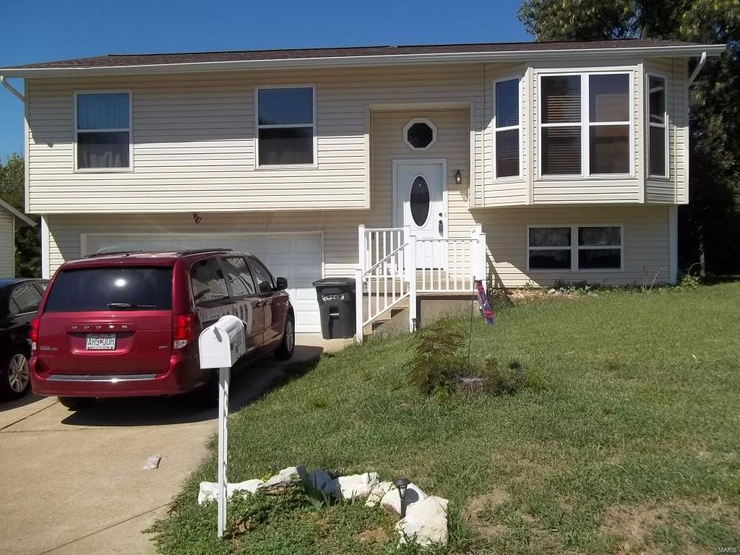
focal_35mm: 32
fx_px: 684
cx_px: 370
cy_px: 278
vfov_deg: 44.2
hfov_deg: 56.8
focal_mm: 5.7
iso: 64
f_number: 8.8
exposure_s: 1/250
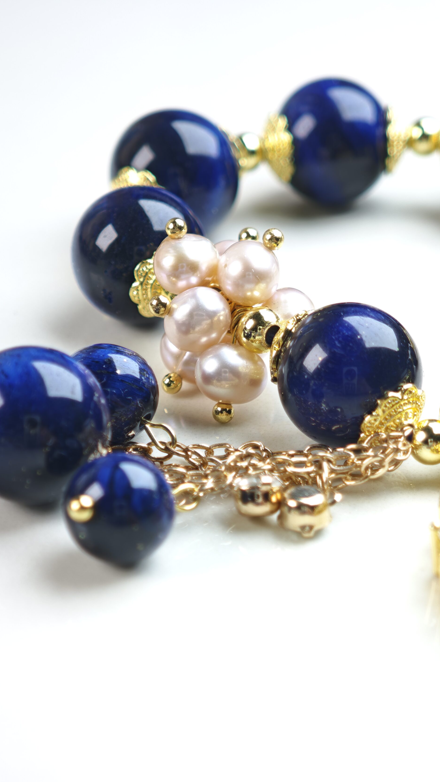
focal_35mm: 105
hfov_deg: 11.5
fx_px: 2178
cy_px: 391
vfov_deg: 20.4
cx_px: 187
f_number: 1.8
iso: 50
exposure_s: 1/182
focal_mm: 11.5
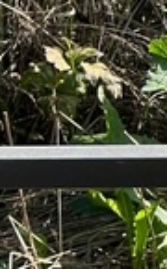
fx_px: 3301
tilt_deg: -27.0
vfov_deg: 4.6
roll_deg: +0.9
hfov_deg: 2.8
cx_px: -527
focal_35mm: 451
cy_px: 369
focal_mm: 9
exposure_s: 1/223
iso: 32
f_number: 2.8
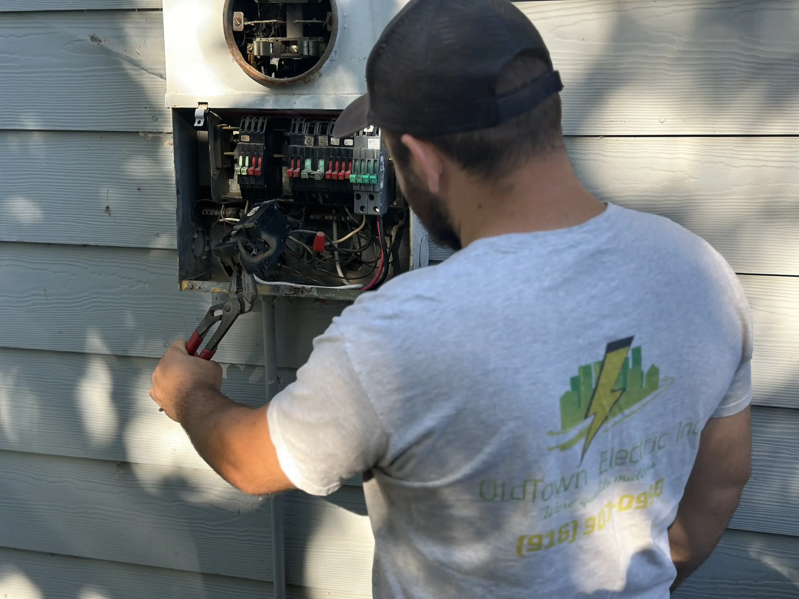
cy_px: 300
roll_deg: +0.5
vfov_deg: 30.3
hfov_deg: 39.7
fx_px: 1108
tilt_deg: -13.4
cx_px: 400
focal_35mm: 48
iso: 80
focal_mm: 6.86
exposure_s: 1/305
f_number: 1.78
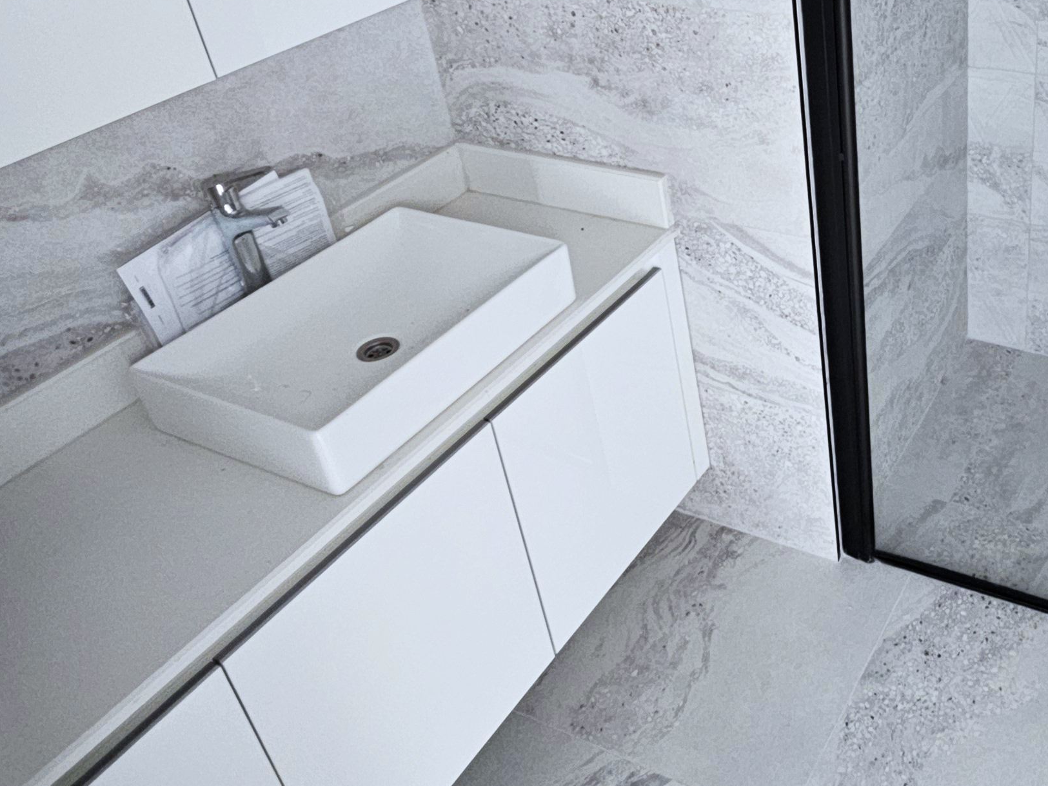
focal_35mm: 32
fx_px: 969
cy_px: 205
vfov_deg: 42.9
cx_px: 843
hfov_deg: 53.0
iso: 500
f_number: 2.2
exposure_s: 1/33
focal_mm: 2.2
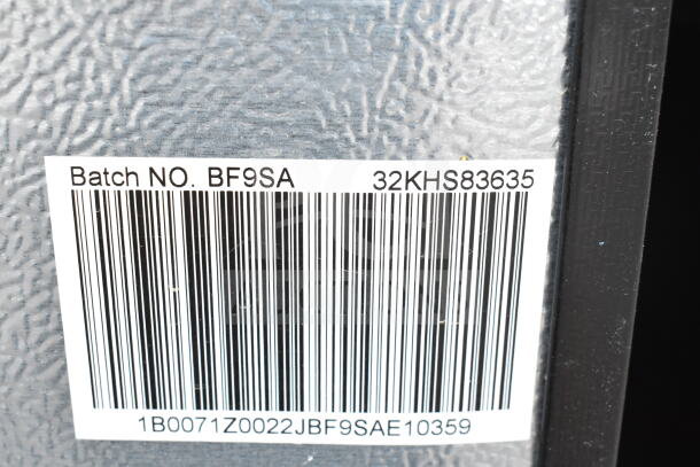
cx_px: 350
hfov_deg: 43.6
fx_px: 875
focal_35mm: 45
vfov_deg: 29.9
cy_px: 234
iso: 1600
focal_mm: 30
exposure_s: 1/200
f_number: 7.1
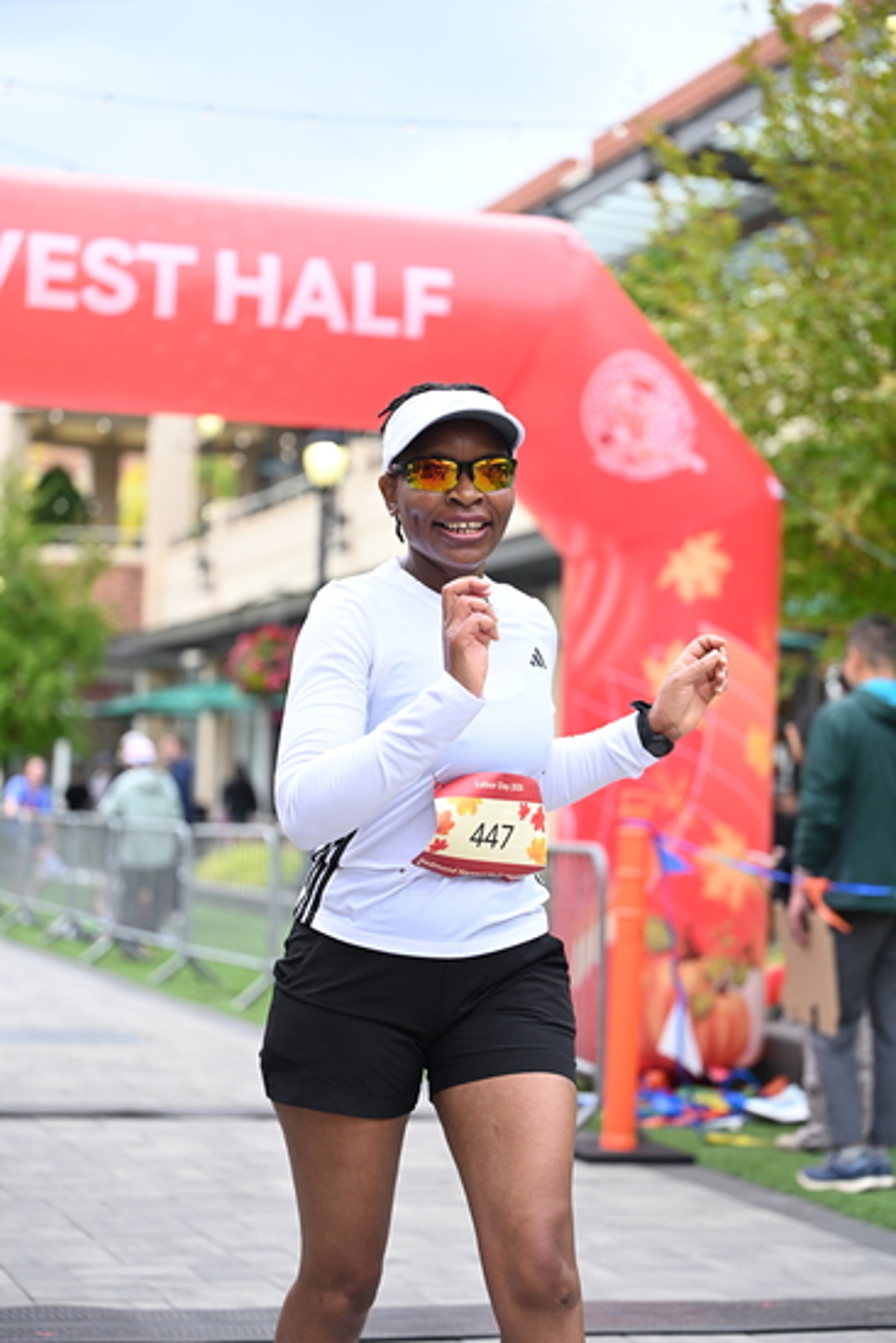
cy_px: 672
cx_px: 448
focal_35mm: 70
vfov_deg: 28.8
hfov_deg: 19.5
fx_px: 2611
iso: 640
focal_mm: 70
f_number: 2.8
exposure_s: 1/1600
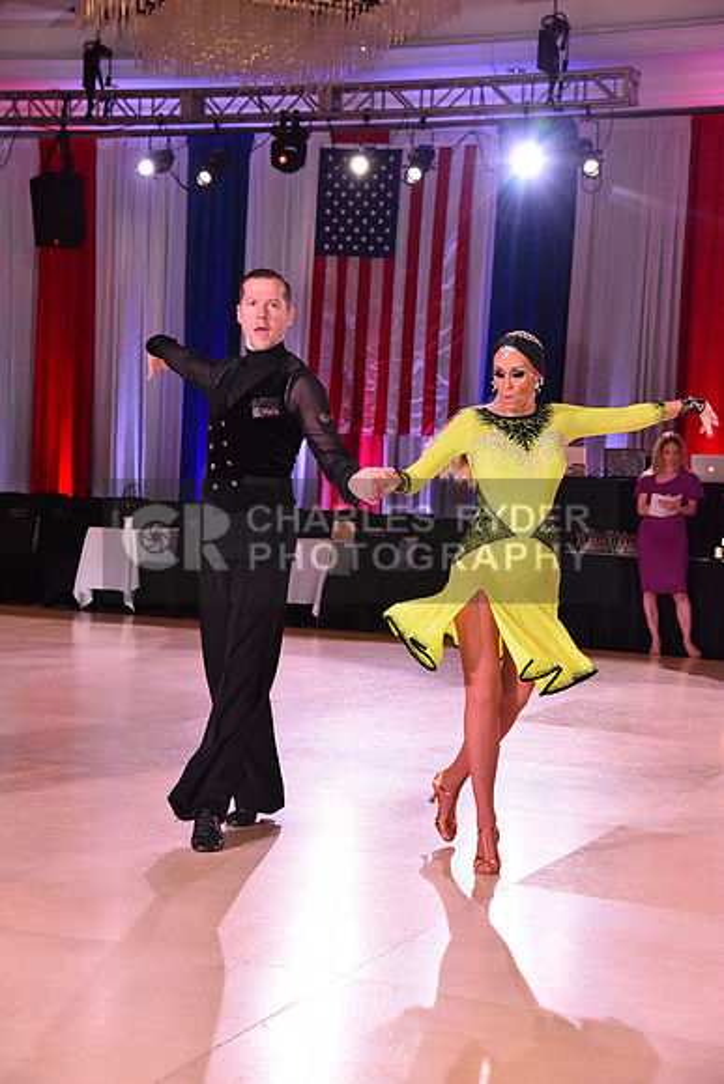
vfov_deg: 31.0
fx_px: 1960
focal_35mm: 65
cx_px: 362
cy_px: 542
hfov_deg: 20.9
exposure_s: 1/320
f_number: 6.3
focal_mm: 65
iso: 2500
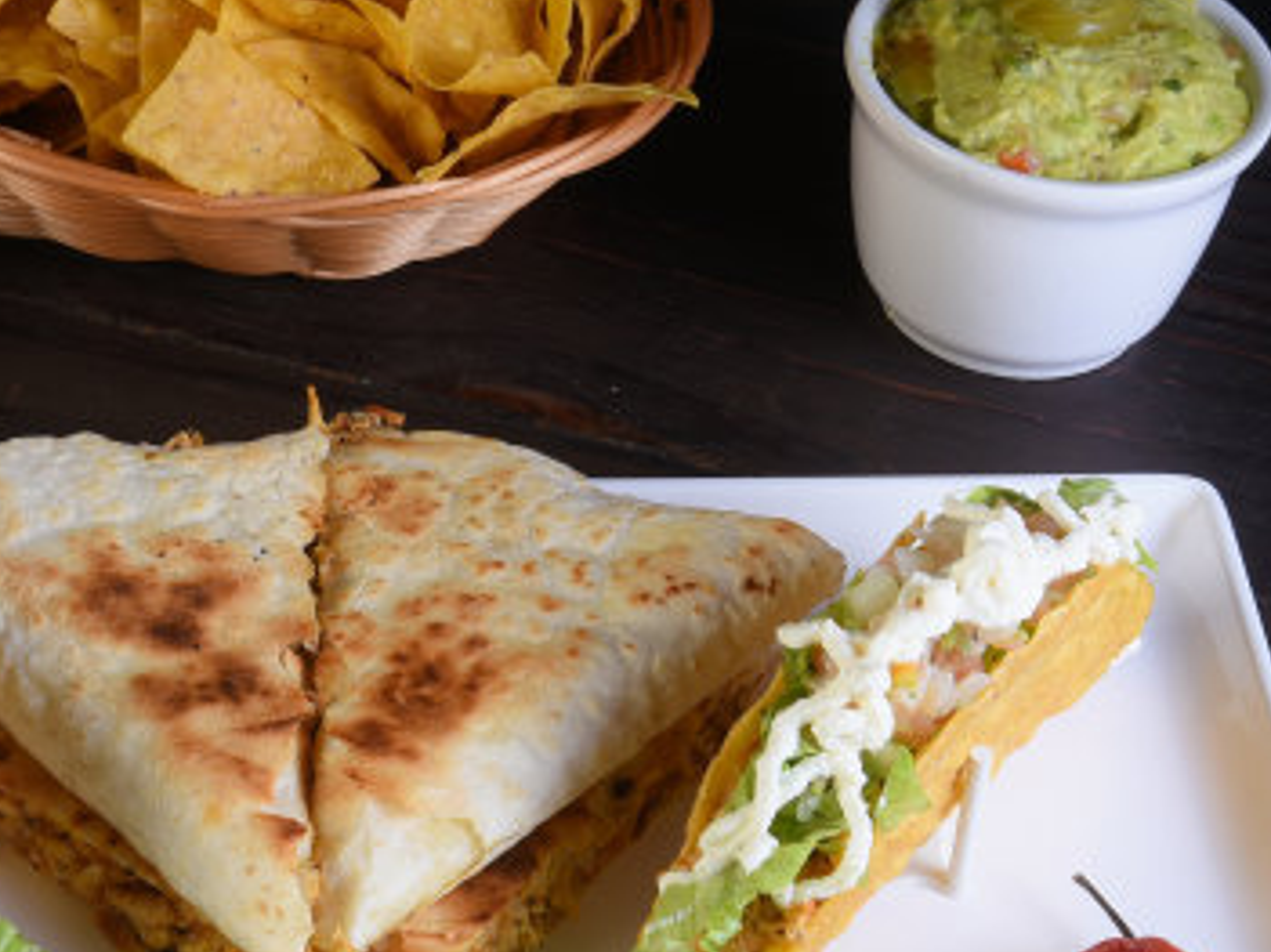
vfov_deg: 15.6
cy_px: 719
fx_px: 3450
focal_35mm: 94
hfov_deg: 20.8
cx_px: 384
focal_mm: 56
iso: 200
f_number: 16
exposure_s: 1/100
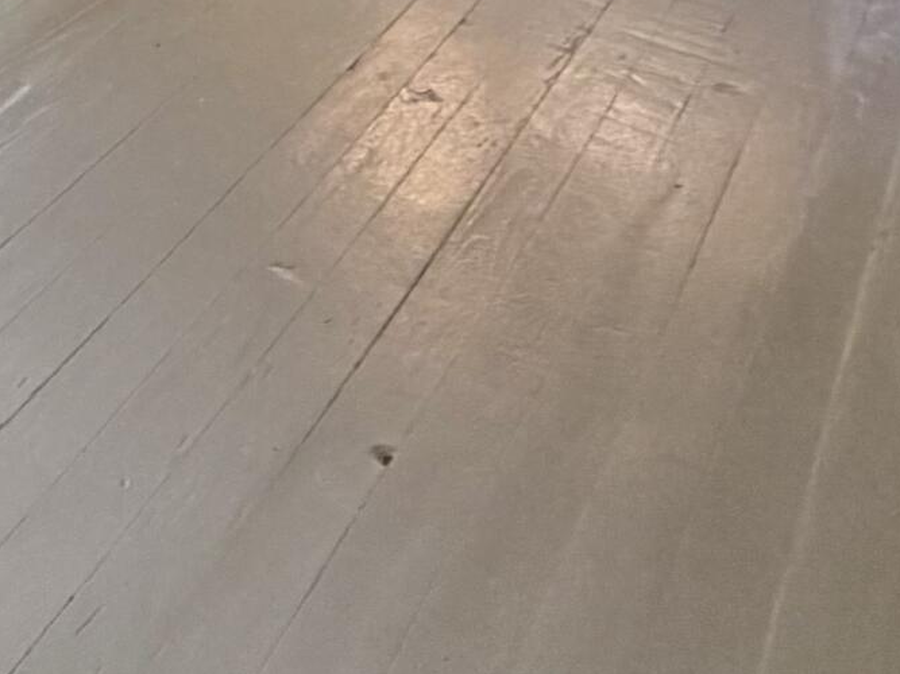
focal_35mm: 63
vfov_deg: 17.8
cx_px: -341
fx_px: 1638
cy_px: -597
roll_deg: -0.7
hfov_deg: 25.4
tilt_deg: -6.4
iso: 200
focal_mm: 2.22
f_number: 2.2
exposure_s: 1/120
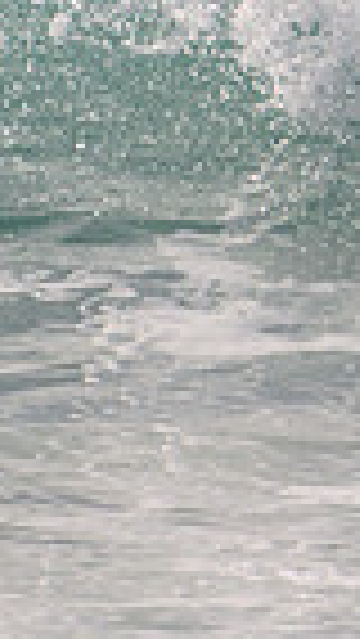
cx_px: 639
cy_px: -256
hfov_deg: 0.5
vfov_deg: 0.9
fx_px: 39867
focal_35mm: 2352
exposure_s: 1/2000
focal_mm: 400
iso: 140
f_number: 5.6
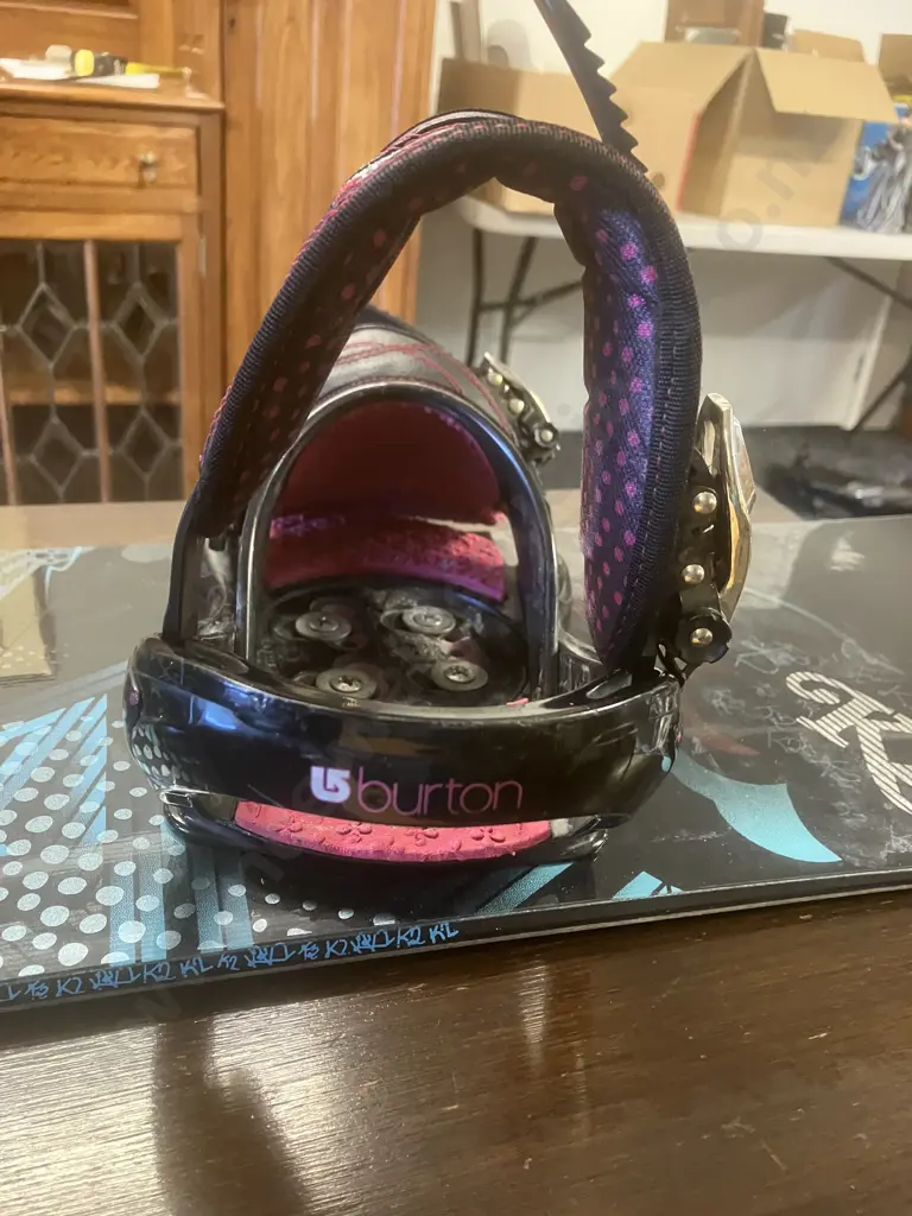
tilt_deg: -25.7
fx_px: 984
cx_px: 456
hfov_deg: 49.7
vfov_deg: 63.4
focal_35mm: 28
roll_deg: -5.5
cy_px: 608
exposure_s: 1/25
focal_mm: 3.99
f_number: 1.8
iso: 400
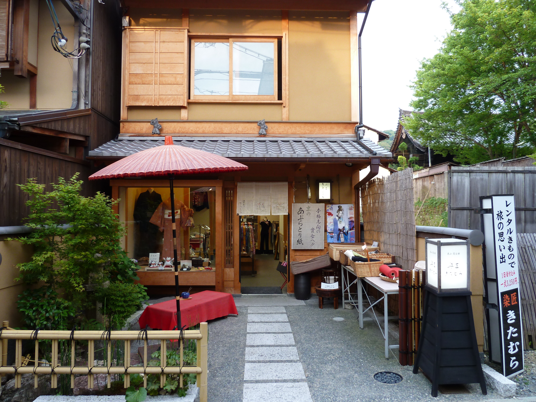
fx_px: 387
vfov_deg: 54.9
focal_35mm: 25
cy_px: 201
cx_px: 268
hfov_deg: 69.4
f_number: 3.3
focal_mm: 4.1
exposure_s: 1/30
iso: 100
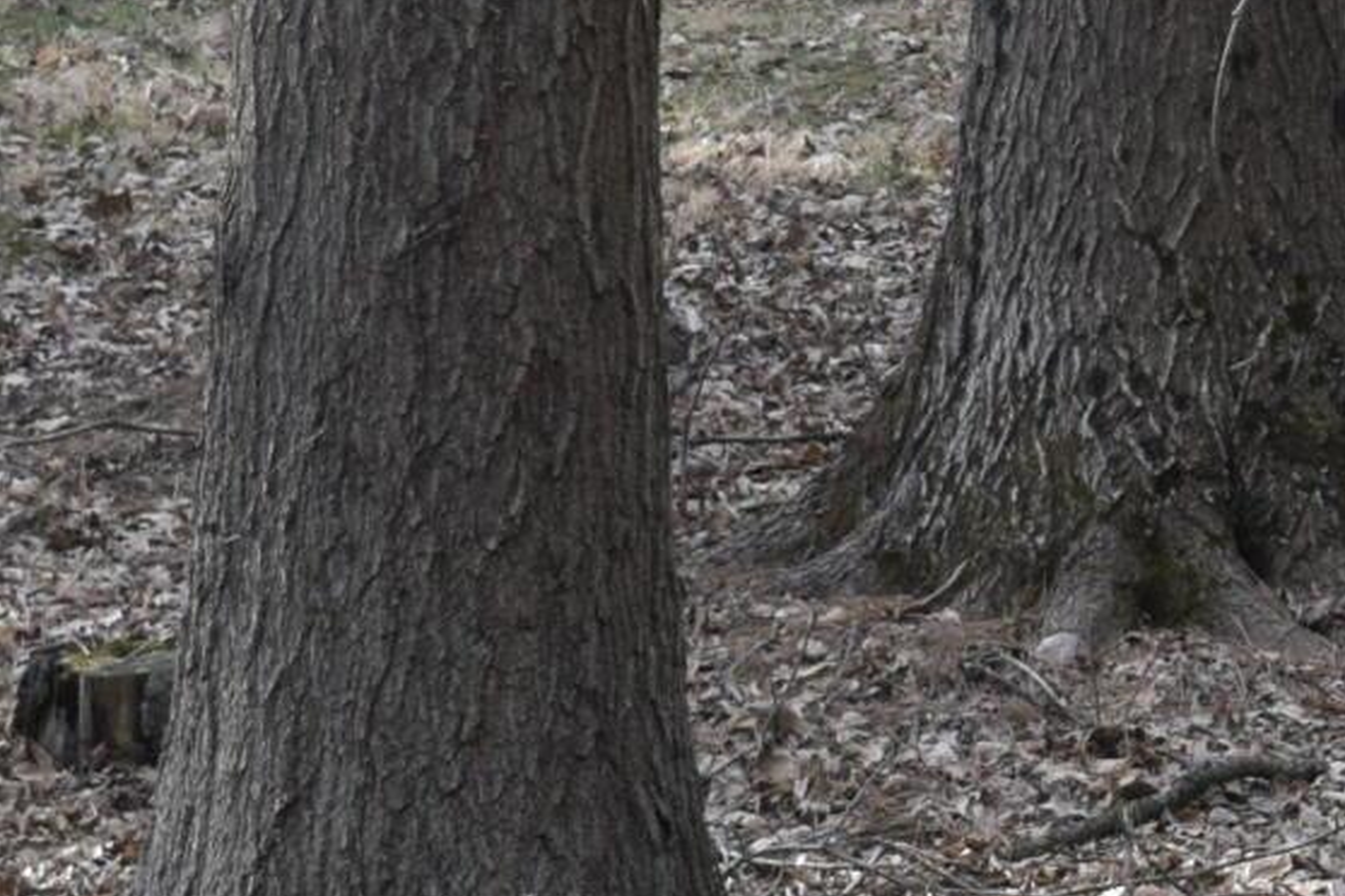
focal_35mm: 274
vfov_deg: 5.0
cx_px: 2880
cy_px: -279
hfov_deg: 7.2
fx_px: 10236
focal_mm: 34
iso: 400
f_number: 8
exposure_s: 1/250
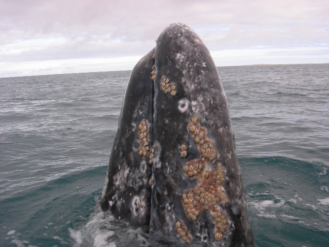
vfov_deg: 39.6
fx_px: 342
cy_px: 124
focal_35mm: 36
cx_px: 164
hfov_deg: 51.4
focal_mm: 7.5
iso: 64
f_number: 6.8
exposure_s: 1/102
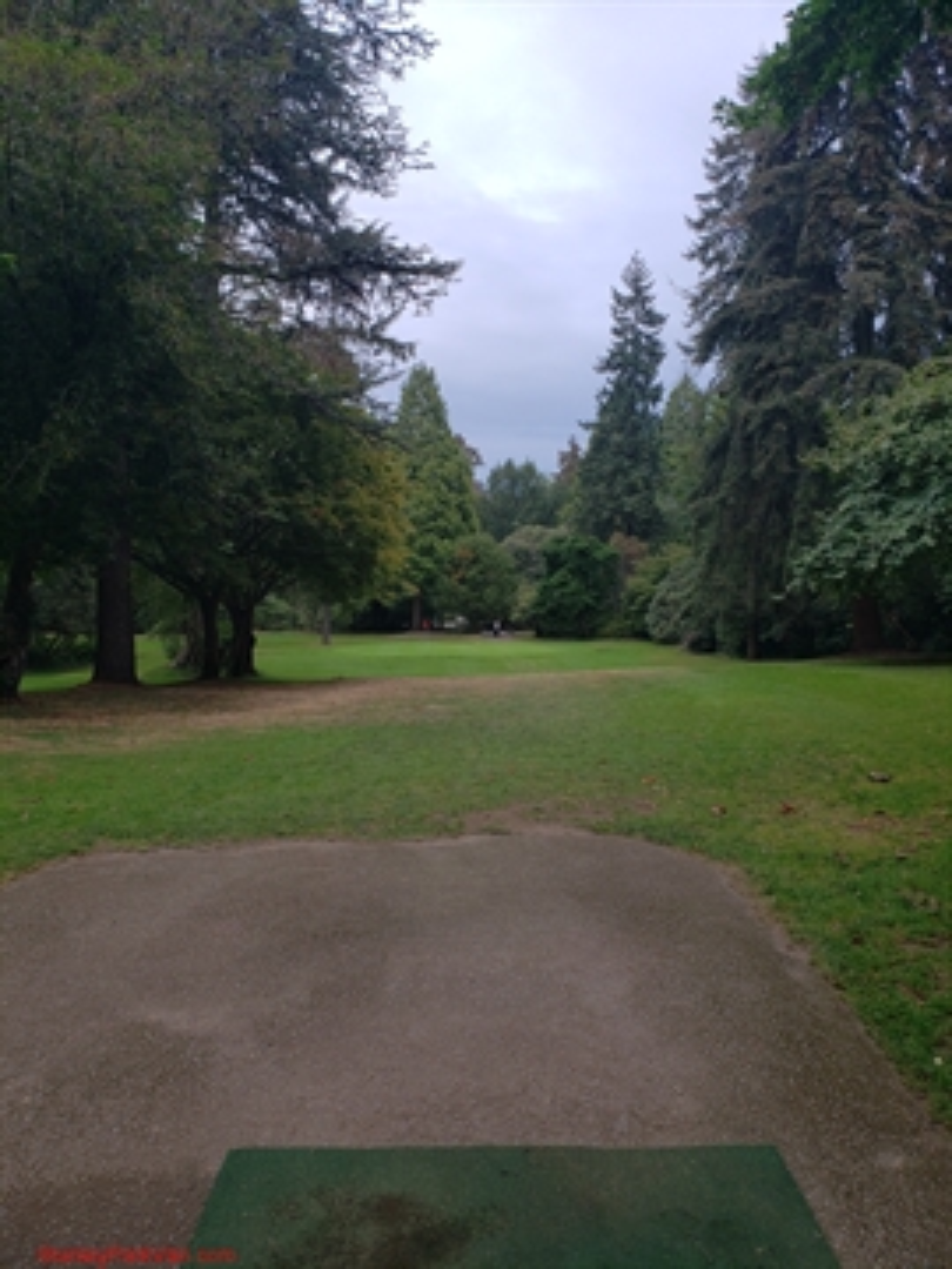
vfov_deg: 67.3
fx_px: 953
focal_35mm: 26
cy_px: 634
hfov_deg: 53.1
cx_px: 476
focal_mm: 4.3
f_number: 2.4
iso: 50
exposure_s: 1/120
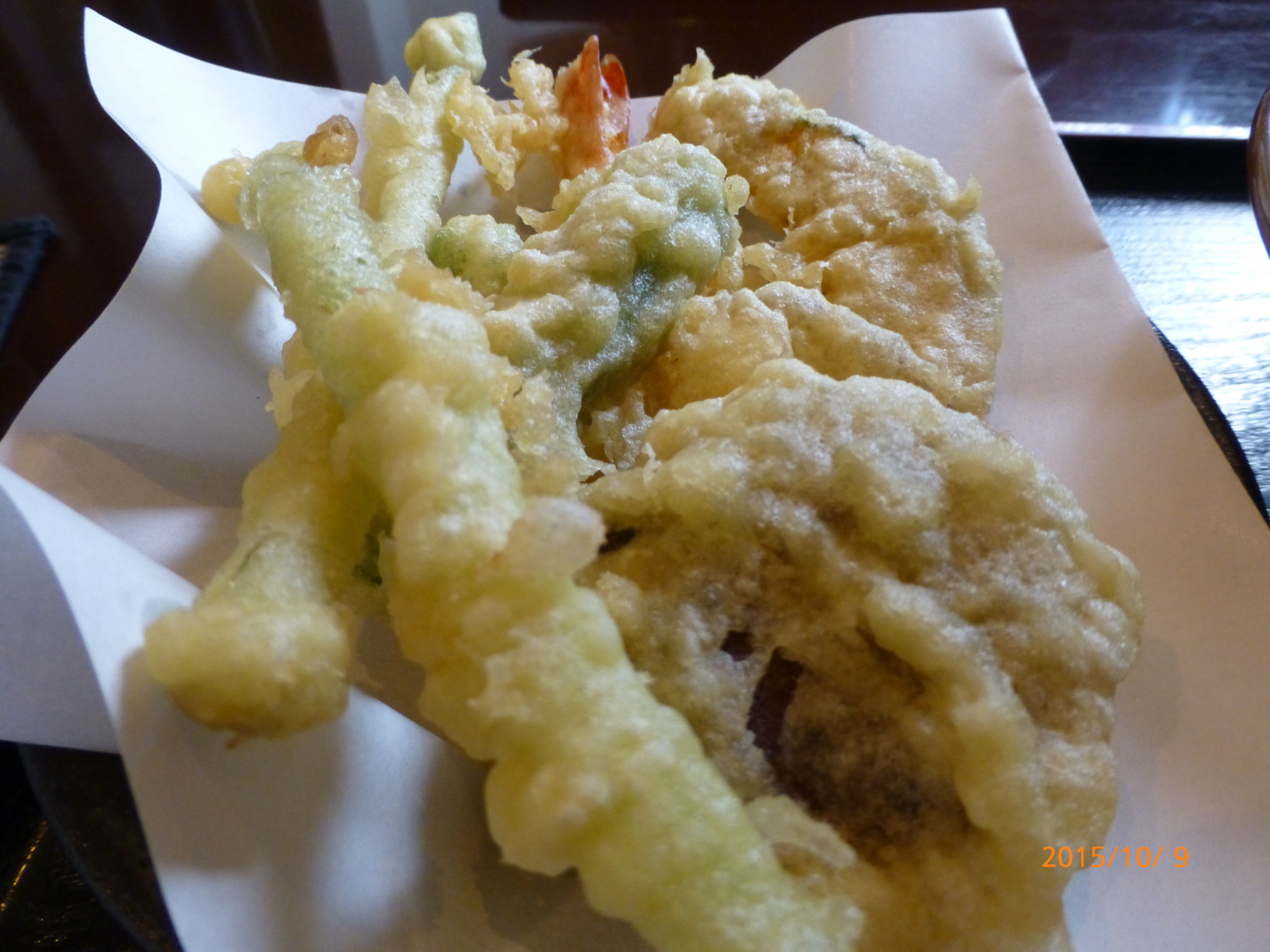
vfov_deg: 56.8
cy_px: 476
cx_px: 635
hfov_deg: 71.6
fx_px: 881
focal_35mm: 24
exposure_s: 1/60
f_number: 3.3
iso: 400
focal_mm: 4.3
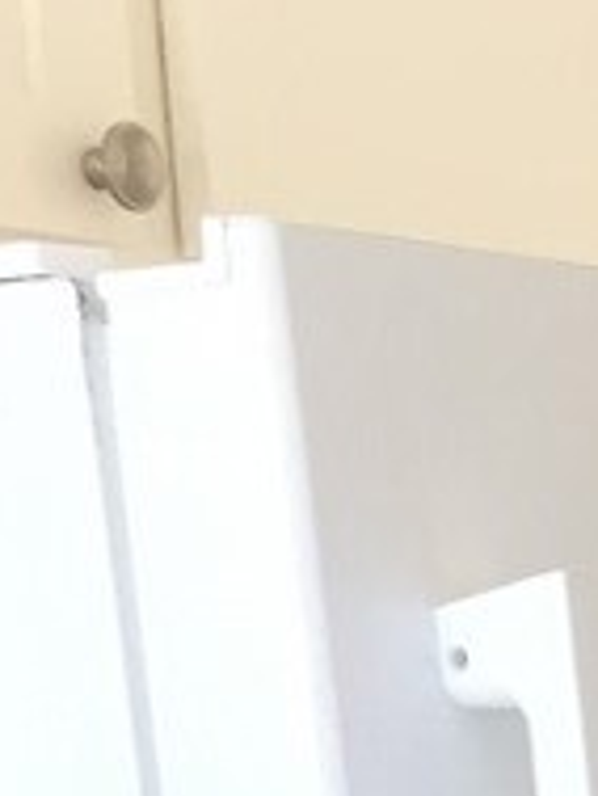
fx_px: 3612
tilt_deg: -12.6
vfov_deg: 11.7
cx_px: 1567
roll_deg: +0.6
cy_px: 1369
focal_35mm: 157
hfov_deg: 8.4
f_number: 2.2
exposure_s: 1/30
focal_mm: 4.15
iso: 50
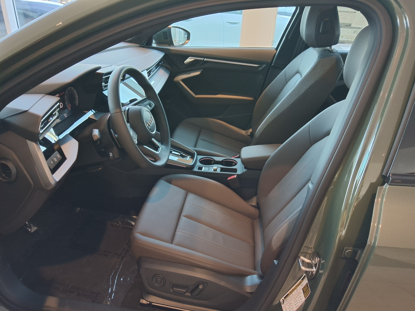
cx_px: 208
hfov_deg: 69.4
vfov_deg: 54.9
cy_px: 156
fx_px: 300
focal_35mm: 25
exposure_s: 1/30
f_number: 2
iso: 250
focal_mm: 3.08
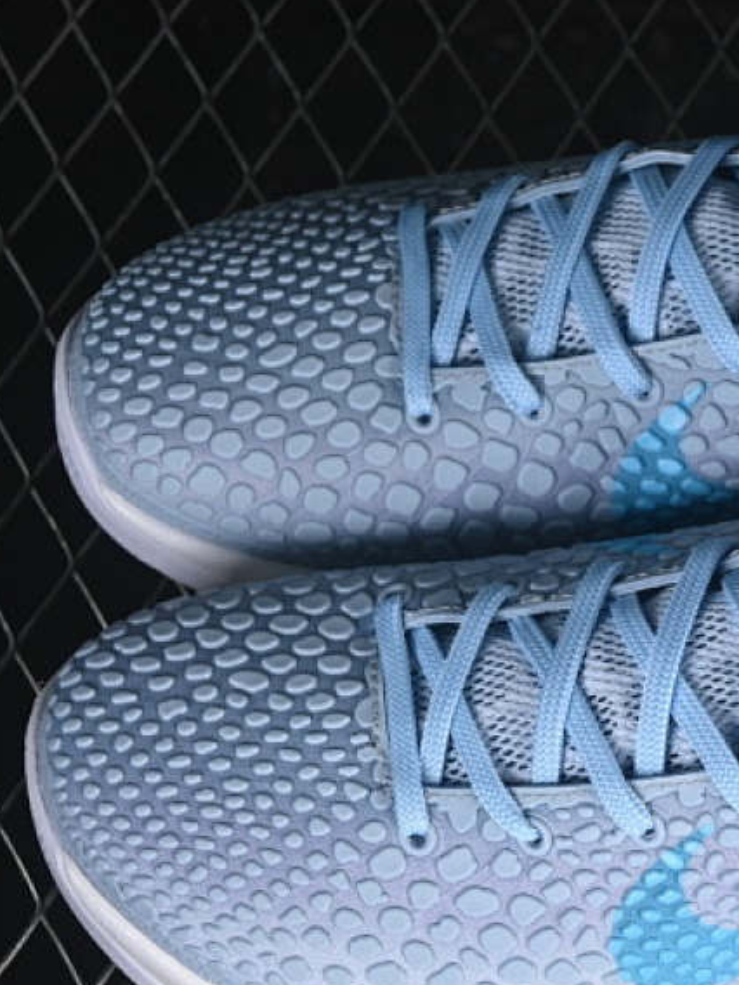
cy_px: 605
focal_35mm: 137
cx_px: 732
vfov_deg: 14.4
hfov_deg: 10.7
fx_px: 3900
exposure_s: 1/80
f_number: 7.1
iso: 160
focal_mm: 50
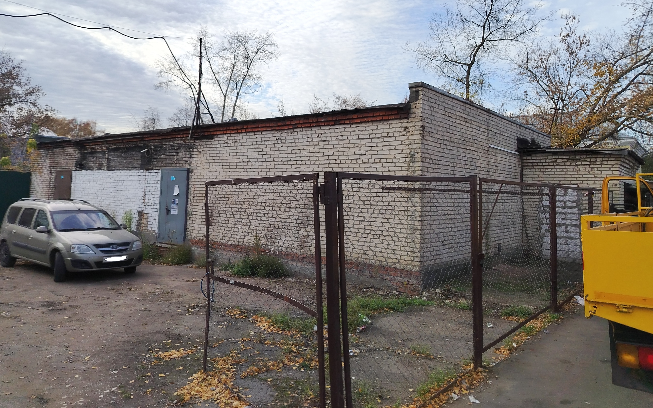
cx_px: 321
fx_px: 463
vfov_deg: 47.3
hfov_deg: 70.4
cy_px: 163
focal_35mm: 26
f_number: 1.75
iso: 100
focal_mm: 5.25
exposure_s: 1/798
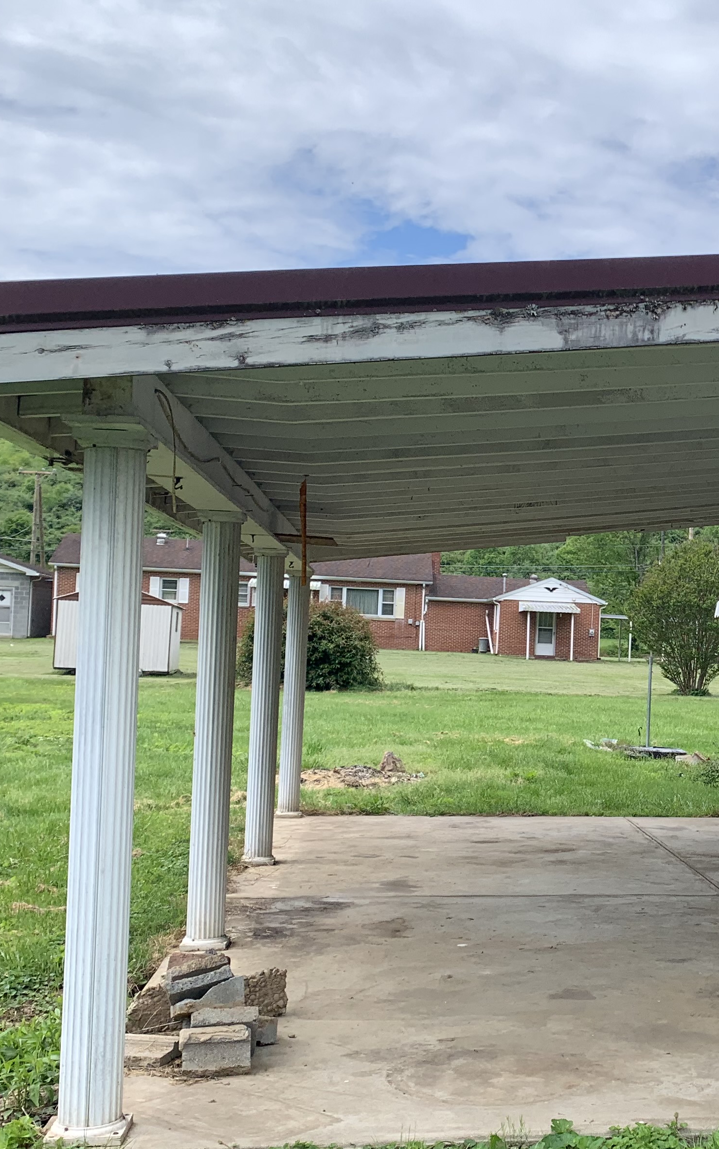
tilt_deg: +2.3
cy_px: 618
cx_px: 712
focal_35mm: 47
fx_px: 1473
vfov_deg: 42.6
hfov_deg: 26.1
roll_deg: -2.0
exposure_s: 1/1953
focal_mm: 4.25
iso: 25
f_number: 1.8
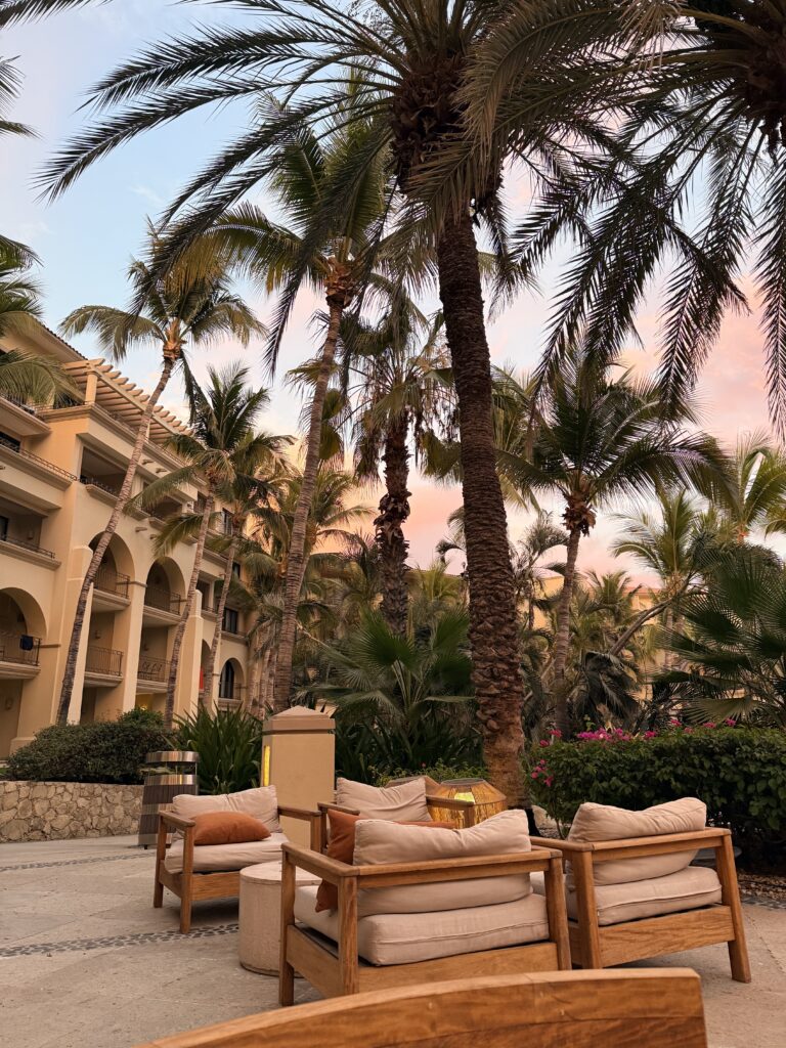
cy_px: 524
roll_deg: -0.2
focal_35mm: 24
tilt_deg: +16.5
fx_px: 727
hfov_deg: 56.8
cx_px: 393
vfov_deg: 71.6
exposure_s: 1/74
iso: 200
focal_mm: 6.76
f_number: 1.78
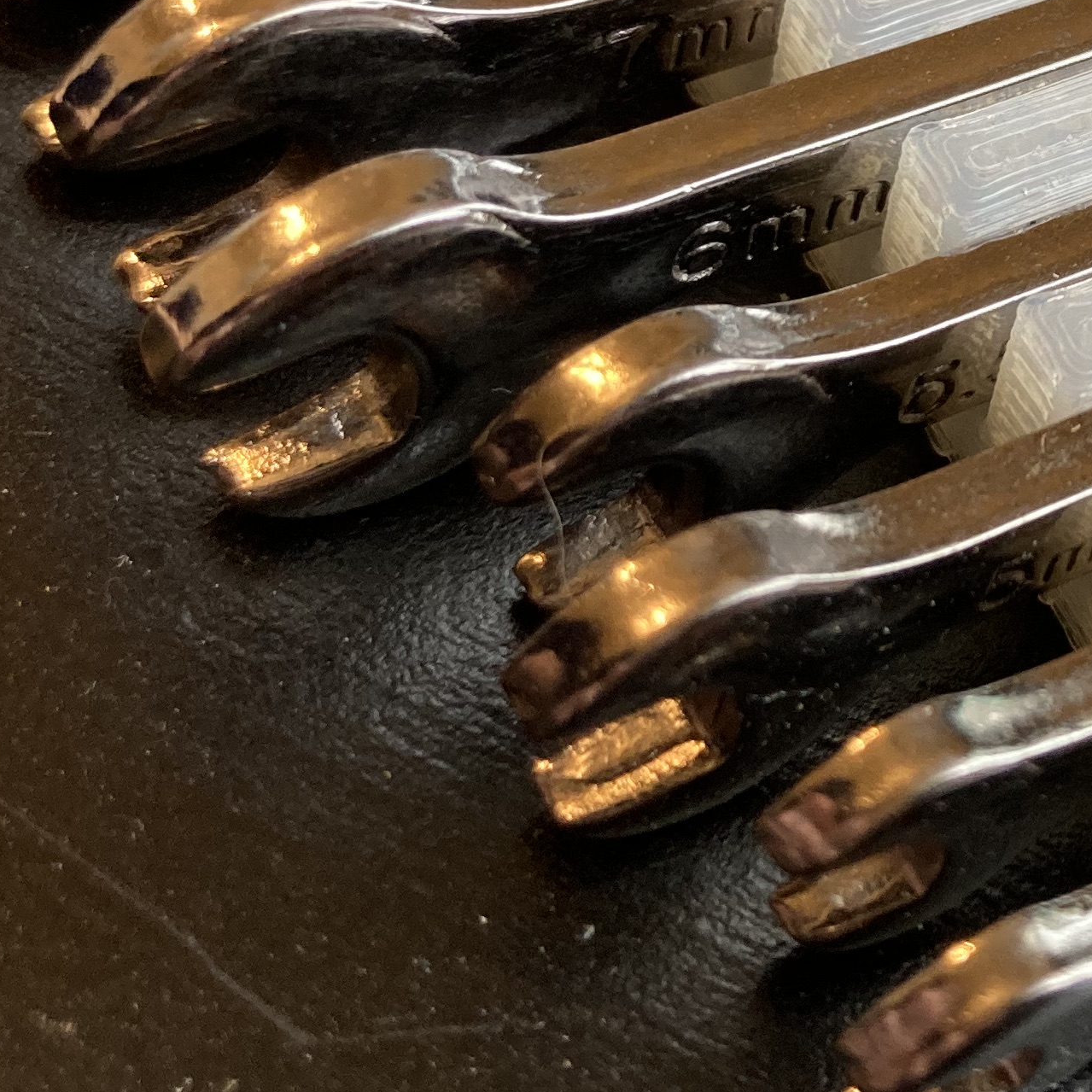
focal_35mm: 78
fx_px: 2784
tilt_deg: -42.9
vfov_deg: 21.5
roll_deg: -16.3
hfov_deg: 21.2
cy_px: 25
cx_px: 1180
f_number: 1.8
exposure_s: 1/60
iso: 125
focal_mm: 3.99
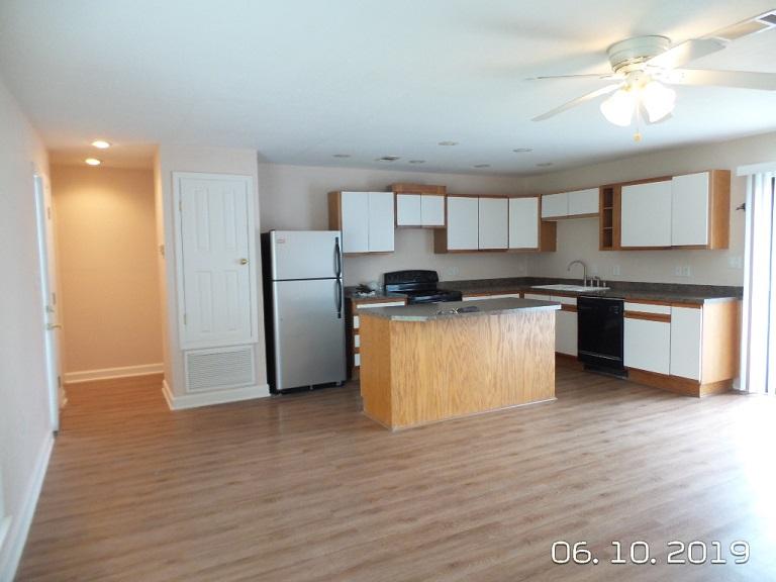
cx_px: 388
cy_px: 291
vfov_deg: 58.9
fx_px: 516
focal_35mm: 23
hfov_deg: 73.9
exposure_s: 1/30
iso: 320
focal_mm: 4.1
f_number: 2.8
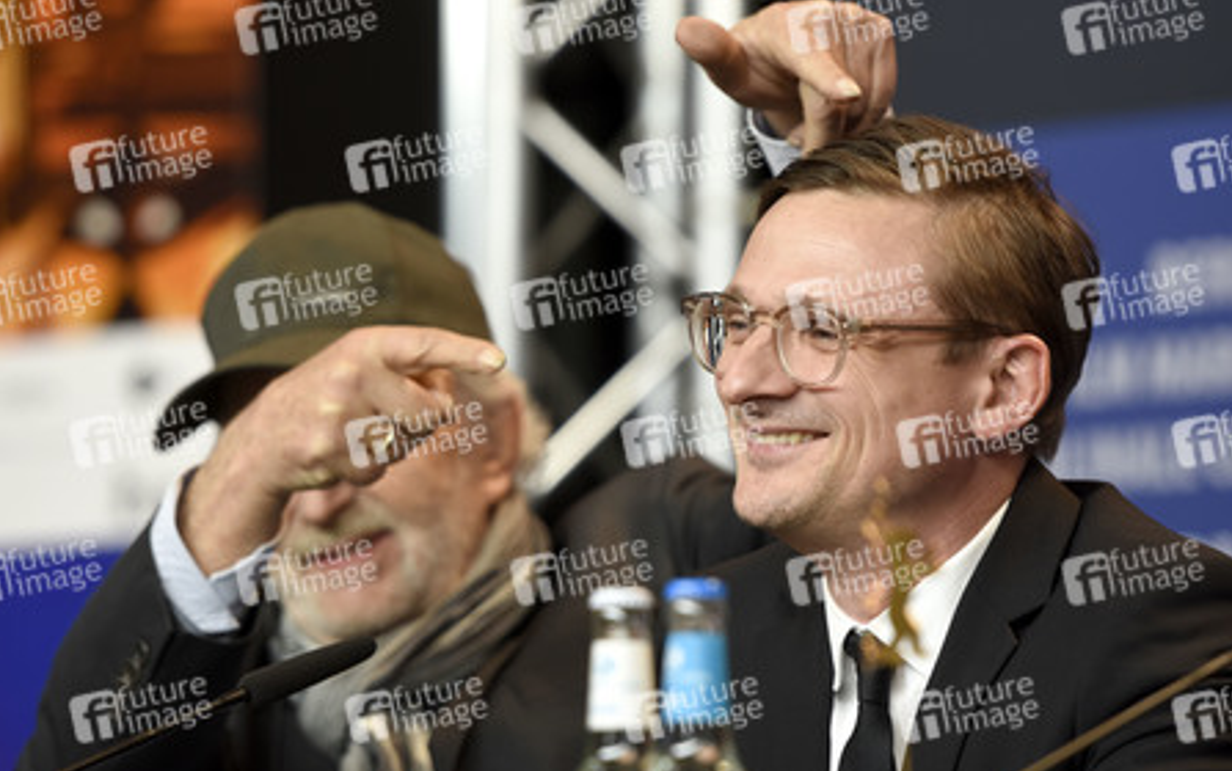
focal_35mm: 270
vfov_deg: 4.9
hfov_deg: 7.8
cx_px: 619
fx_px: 9055
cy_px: 366
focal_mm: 175
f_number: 3.2
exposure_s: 1/320
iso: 640
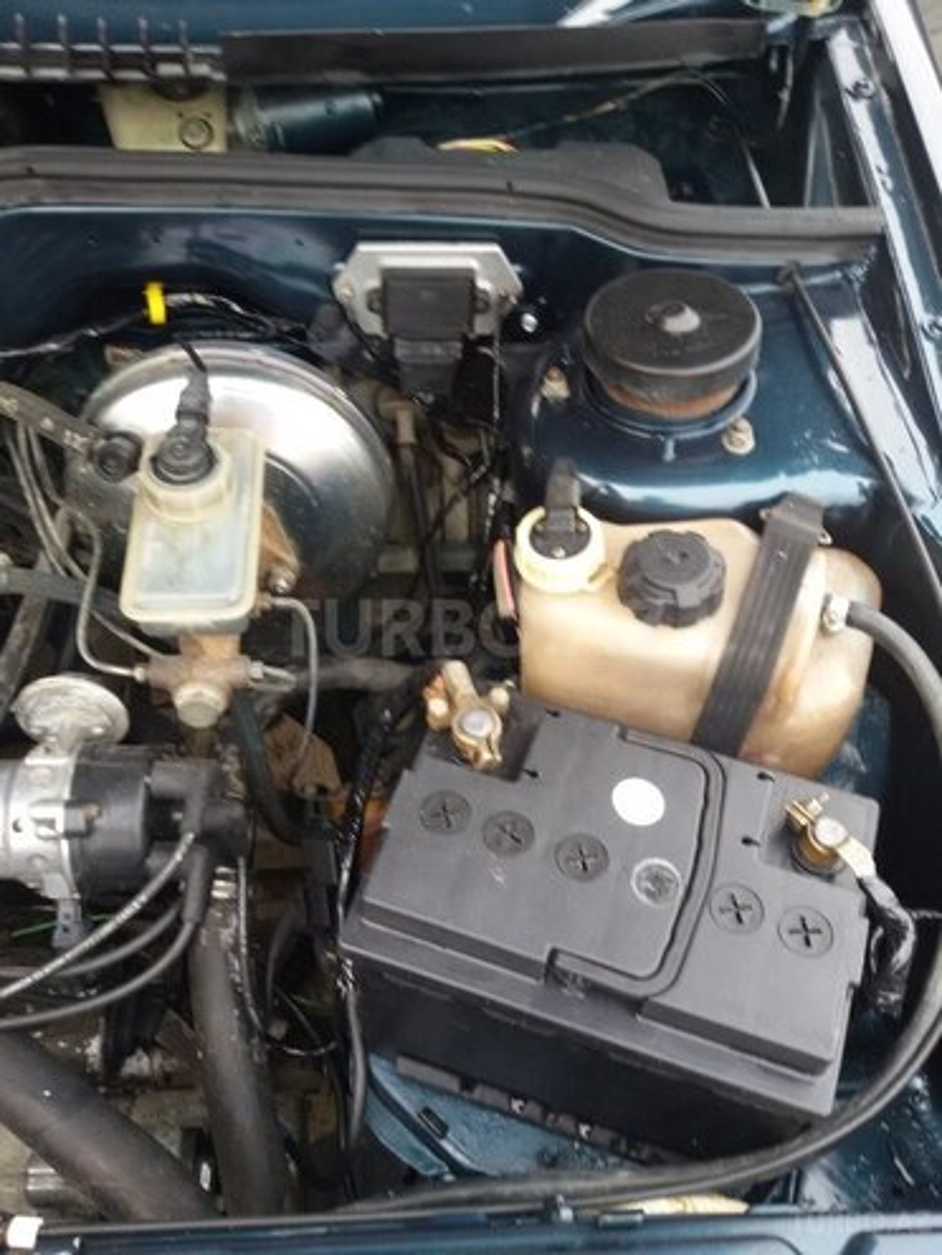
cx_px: 471
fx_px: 1125
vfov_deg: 58.4
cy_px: 628
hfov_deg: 45.4
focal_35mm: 31
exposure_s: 1/33
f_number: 2.4
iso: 80
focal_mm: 2.93
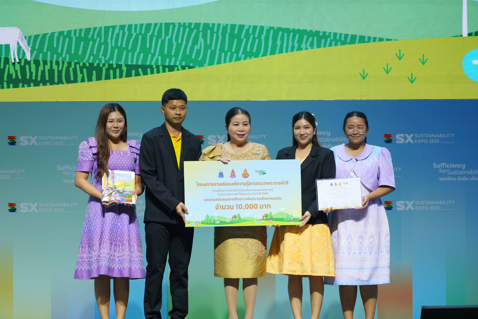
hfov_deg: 11.1
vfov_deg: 7.4
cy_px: 160
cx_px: 239
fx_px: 2469
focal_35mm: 186
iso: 1600
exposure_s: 1/500
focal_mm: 186
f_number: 4
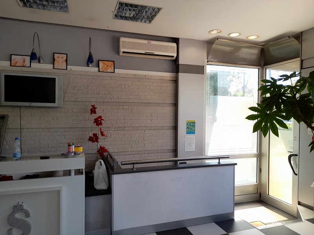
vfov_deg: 54.9
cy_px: 118
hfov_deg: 69.4
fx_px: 227
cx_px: 157
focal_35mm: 25
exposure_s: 1/100
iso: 25
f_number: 2
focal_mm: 4.6
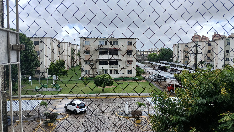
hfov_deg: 61.0
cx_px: 120
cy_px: 67
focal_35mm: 32
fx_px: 199
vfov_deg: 36.7
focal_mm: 3.98
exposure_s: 1/436
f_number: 1.8
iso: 20
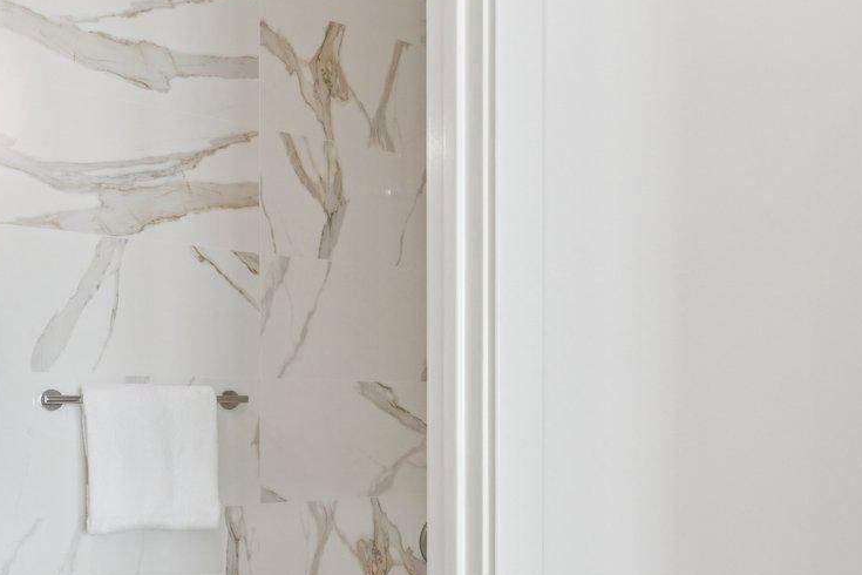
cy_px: 432
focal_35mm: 39
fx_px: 934
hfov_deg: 49.0
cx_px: 548
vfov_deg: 33.5
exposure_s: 1/13
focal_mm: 14
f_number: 10
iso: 320
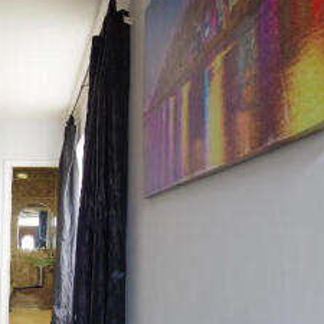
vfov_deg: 43.8
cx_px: -9
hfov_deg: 39.1
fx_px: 392
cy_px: 235
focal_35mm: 37
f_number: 3.5
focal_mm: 10
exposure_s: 1/25
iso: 1600
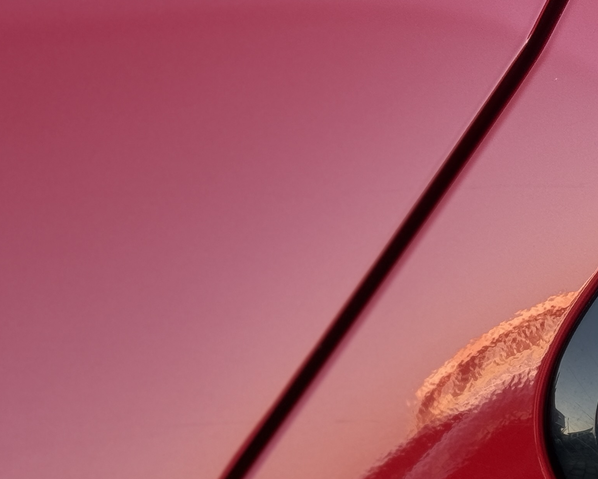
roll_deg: -0.7
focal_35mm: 122
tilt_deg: -15.9
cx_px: 743
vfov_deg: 12.6
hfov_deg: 15.1
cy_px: 336
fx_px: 2160
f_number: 1.78
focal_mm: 6.76
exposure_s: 1/274
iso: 64
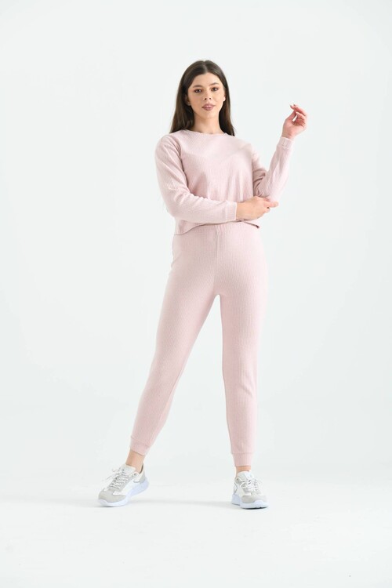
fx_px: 1388
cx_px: 196
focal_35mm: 85
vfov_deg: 23.9
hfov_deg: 16.1
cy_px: 294
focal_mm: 85
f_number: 5.6
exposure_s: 1/125
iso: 100
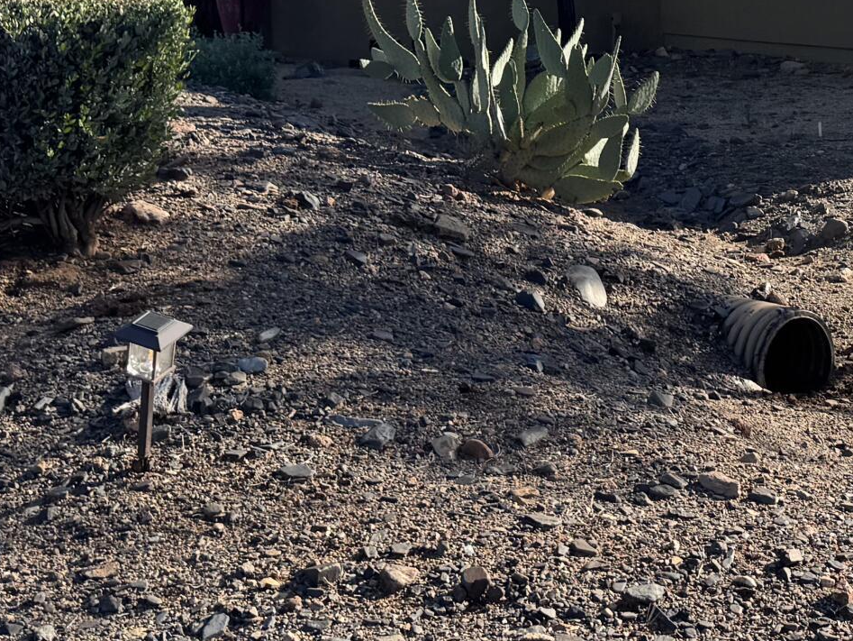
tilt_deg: -3.3
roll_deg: +1.0
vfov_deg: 18.8
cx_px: 884
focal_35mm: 76
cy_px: -32
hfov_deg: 24.3
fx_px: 1873
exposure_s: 1/3597
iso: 80
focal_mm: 6.76
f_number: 1.78
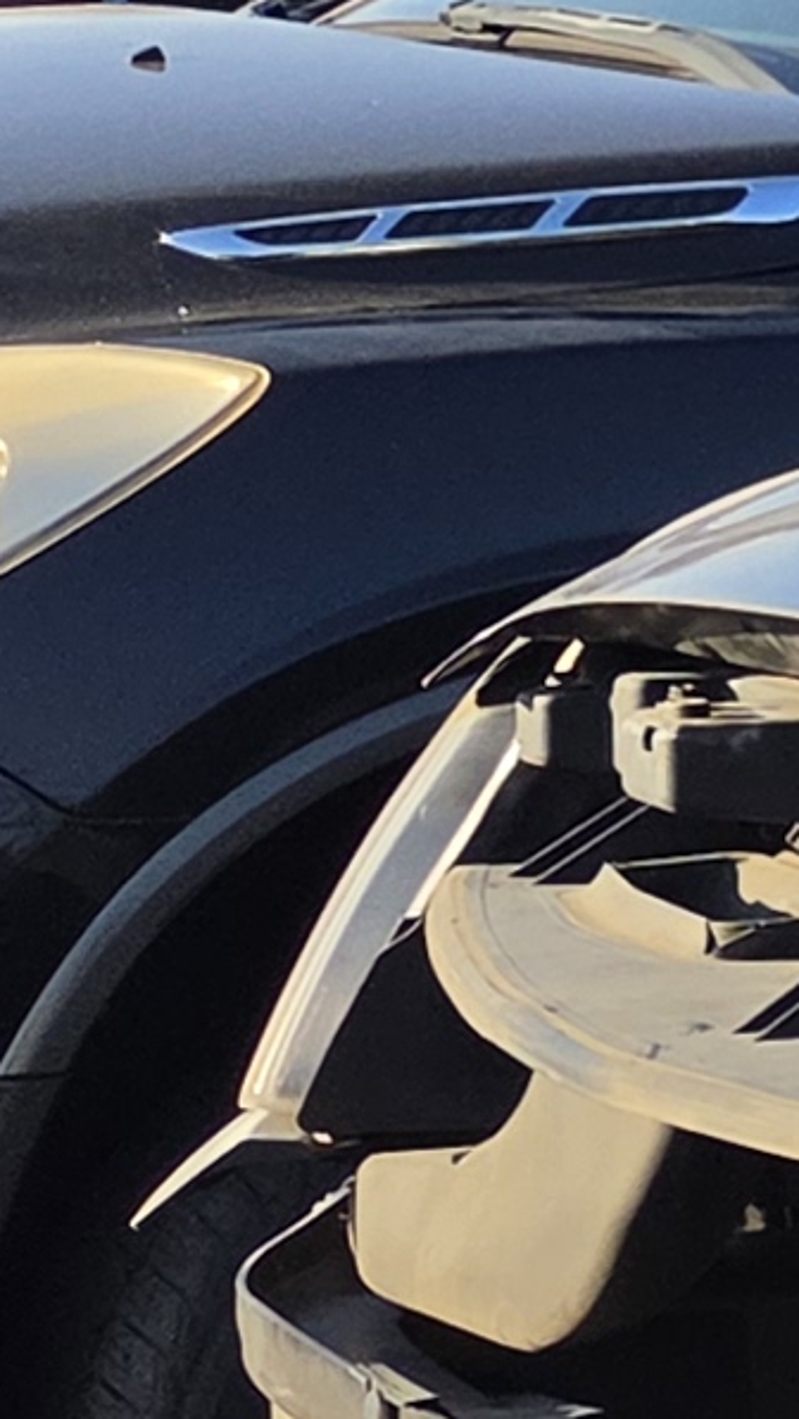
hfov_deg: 5.4
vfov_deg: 12.7
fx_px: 6325
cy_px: 1146
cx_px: 4152
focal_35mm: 168
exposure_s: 1/2321
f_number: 1.8
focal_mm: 5.4
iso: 80
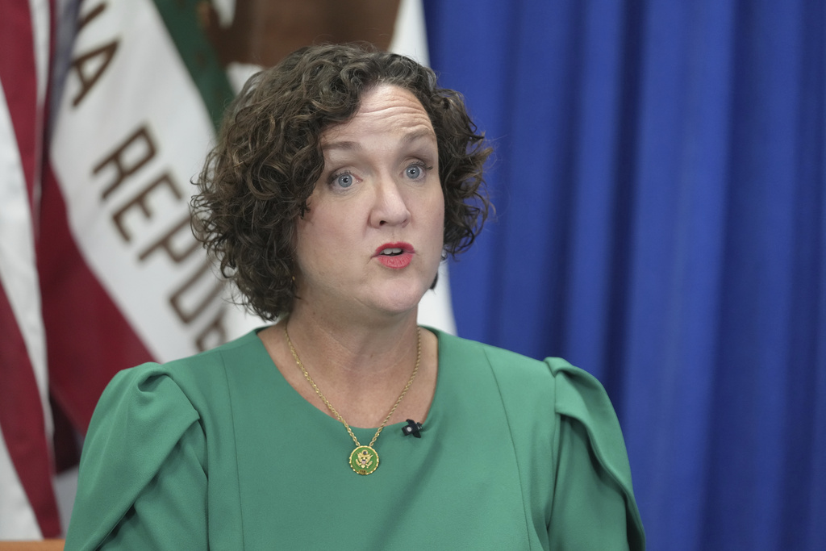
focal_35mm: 156
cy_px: 276
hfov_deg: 13.2
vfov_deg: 8.8
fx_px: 3580
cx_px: 413
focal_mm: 156
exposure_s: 1/500
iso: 3200
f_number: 2.8
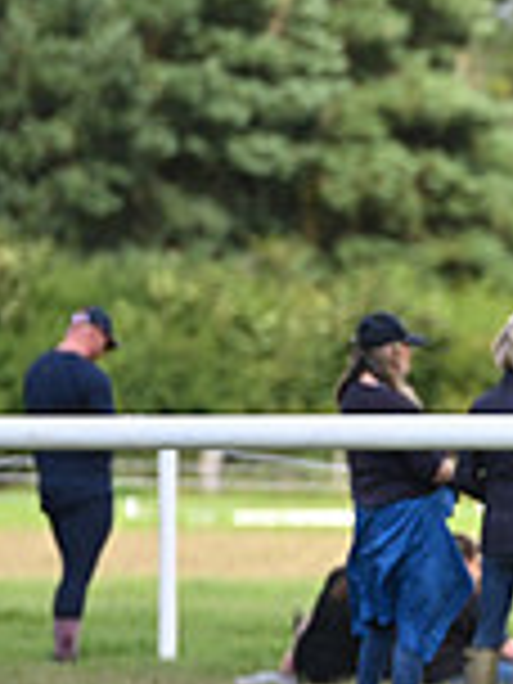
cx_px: 1251
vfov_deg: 2.7
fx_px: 14484
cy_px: 349
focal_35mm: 733
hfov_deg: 2.0
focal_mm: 200
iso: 280
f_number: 4
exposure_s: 1/1250
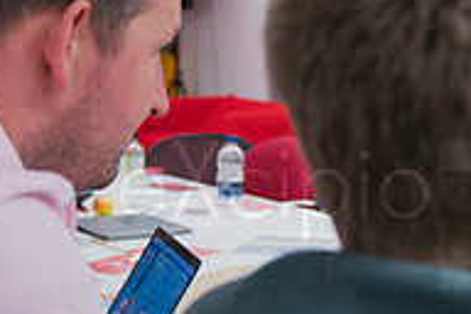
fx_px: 1138
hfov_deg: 21.6
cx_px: 577
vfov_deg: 15.7
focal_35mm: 87
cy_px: 206
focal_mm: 27
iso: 640
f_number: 2.8
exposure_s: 1/60
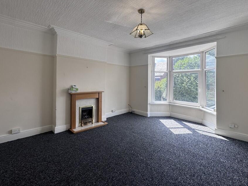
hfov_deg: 91.0
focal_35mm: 17
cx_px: 122
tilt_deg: -0.7
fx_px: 122
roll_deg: +0.1
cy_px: 82
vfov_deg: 74.5
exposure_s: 1/194
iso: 40
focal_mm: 2.22
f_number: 2.2
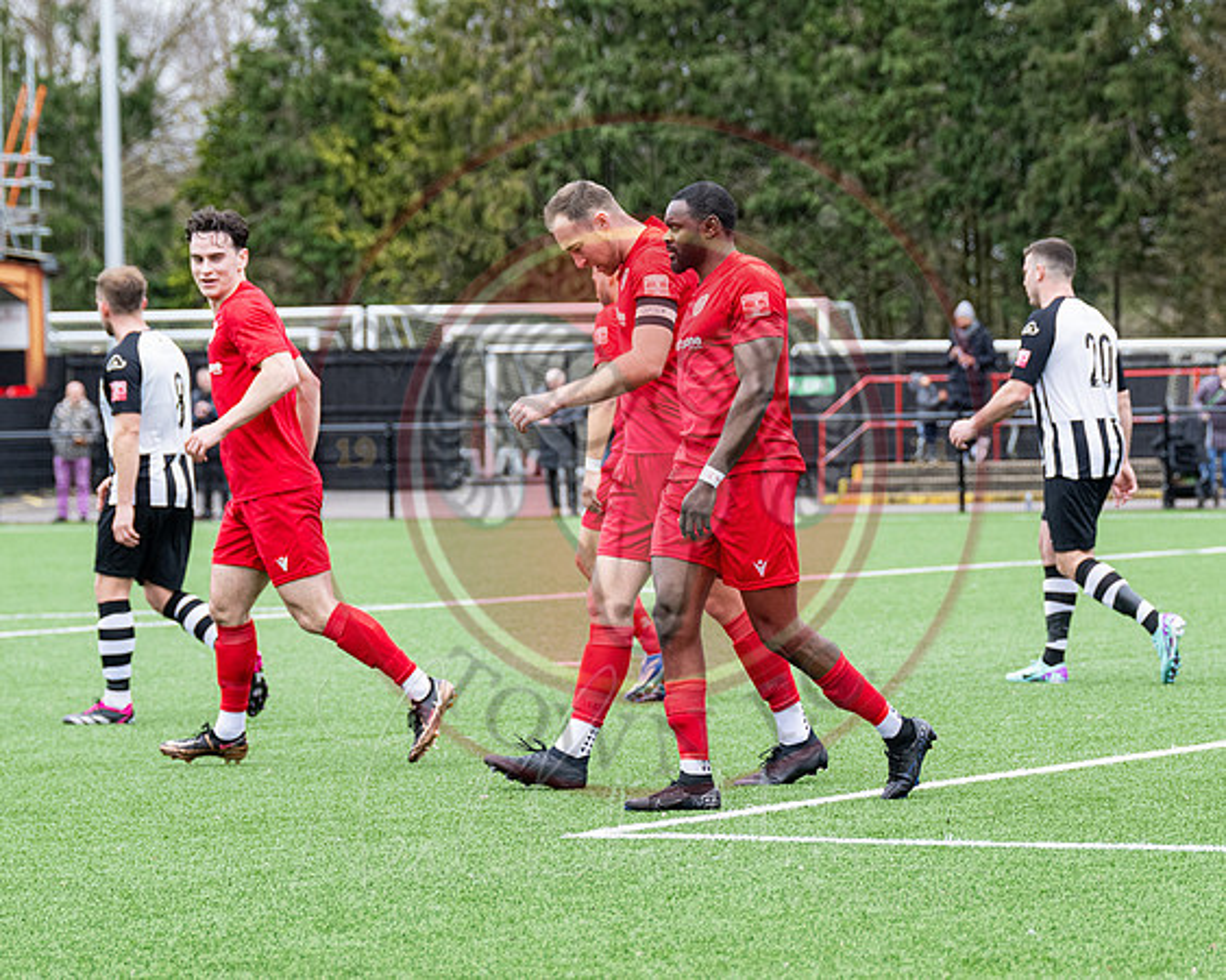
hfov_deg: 12.5
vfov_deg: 10.0
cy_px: 366
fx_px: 5597
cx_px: 832
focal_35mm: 154
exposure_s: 1/1250
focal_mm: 98
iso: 800
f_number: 4
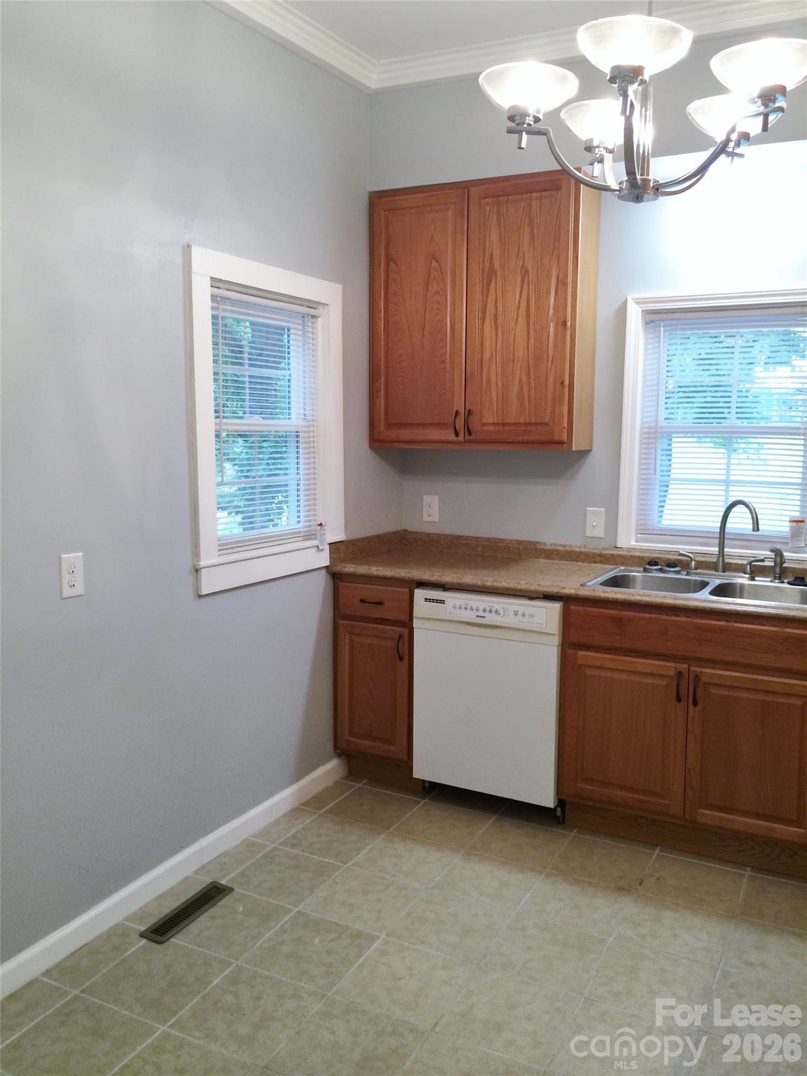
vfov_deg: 60.0
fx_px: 933
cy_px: 538
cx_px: 404
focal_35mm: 30
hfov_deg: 46.8
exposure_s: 1/30
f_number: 2.2
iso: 100
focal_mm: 4.12
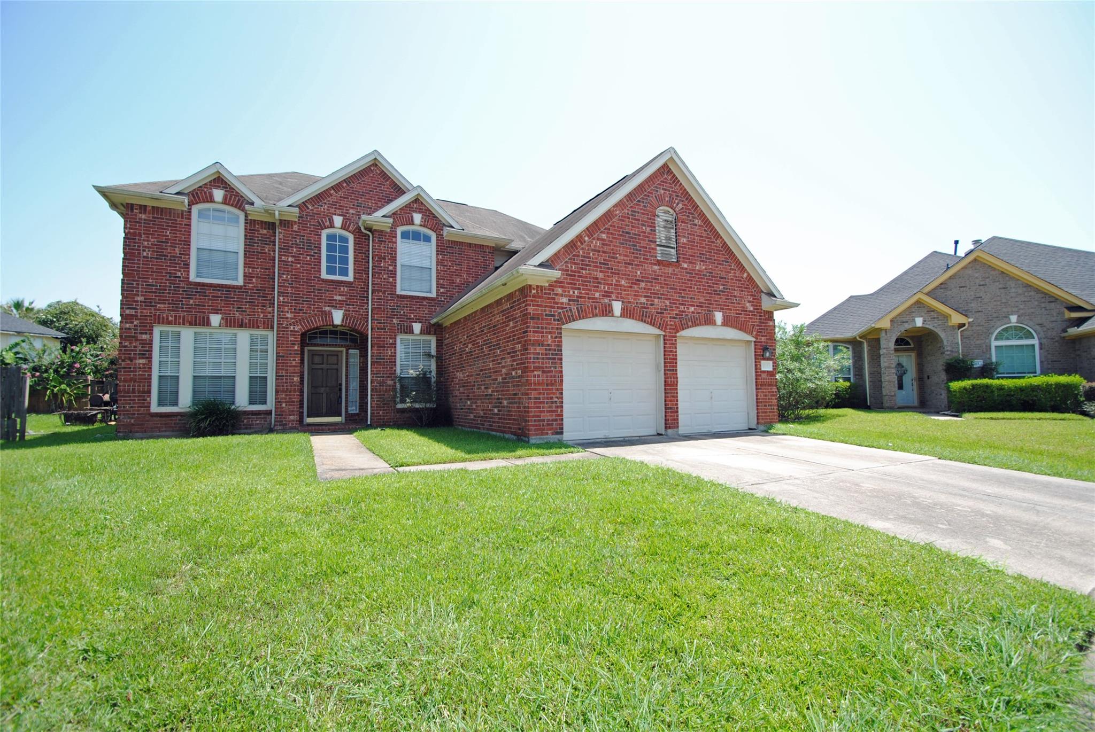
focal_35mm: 15
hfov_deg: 100.3
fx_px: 457
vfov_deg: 77.5
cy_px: 366
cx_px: 548
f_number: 4.5
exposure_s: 1/320
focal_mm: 10
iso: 100
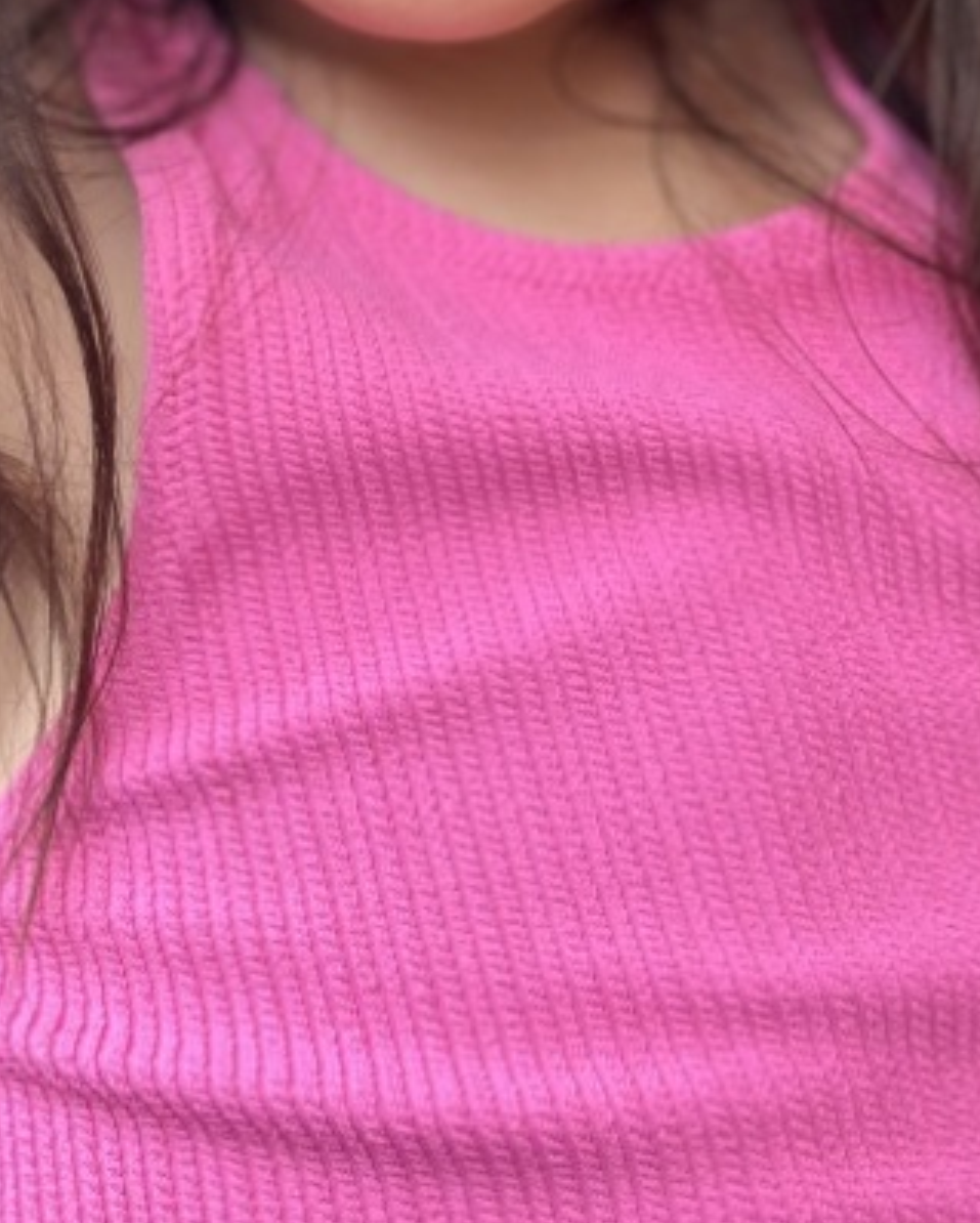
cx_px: 602
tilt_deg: +0.0
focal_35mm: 68
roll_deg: -3.9
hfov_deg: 22.5
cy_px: -210
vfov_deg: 25.3
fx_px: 2463
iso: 50
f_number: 1.6
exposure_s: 1/438
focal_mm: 5.1
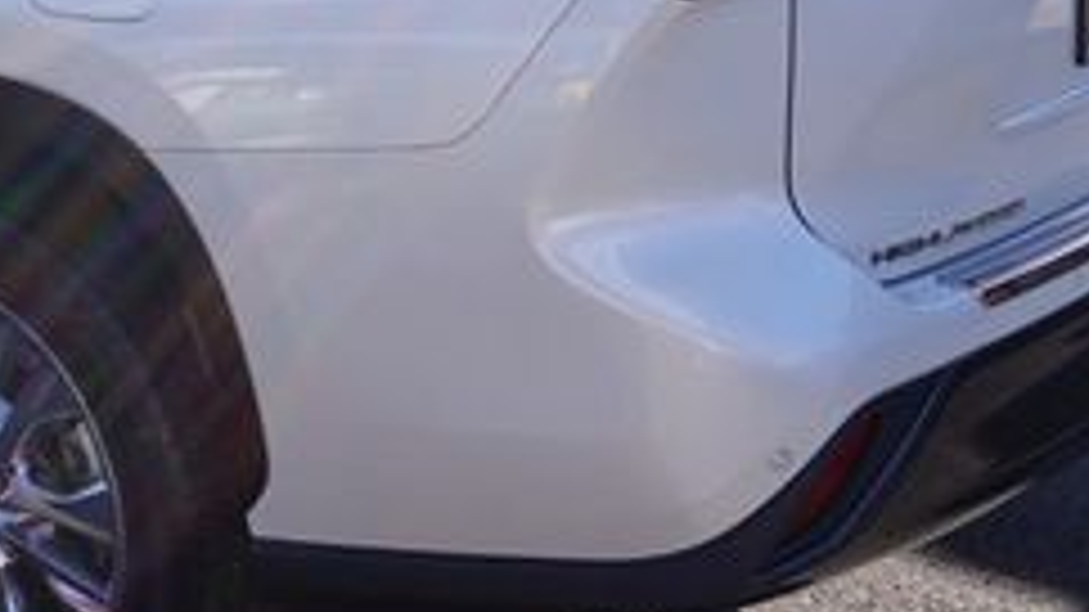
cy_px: 50
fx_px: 2396
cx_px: 90
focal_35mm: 83
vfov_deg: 14.4
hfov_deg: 24.8
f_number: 10
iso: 100
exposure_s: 1/80
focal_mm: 20
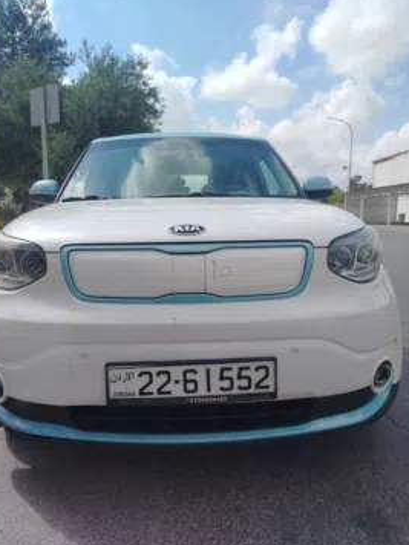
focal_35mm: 27
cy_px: 272
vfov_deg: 65.3
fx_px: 425
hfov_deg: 51.3
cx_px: 185
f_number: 1.75
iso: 100
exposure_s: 1/1105
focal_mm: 5.25
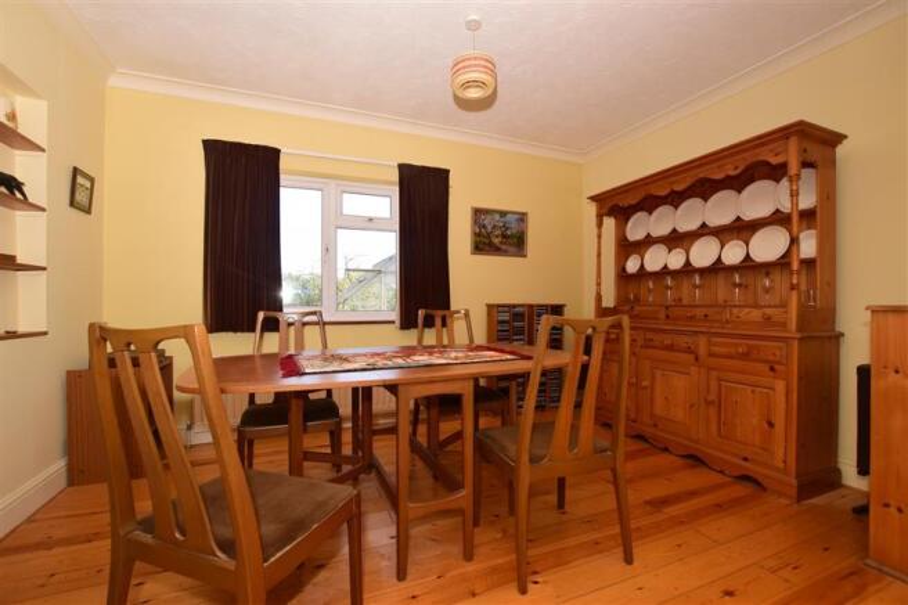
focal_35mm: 15
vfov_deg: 77.3
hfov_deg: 100.4
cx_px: 454
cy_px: 302
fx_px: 378
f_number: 7.1
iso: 200
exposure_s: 1/100
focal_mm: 10
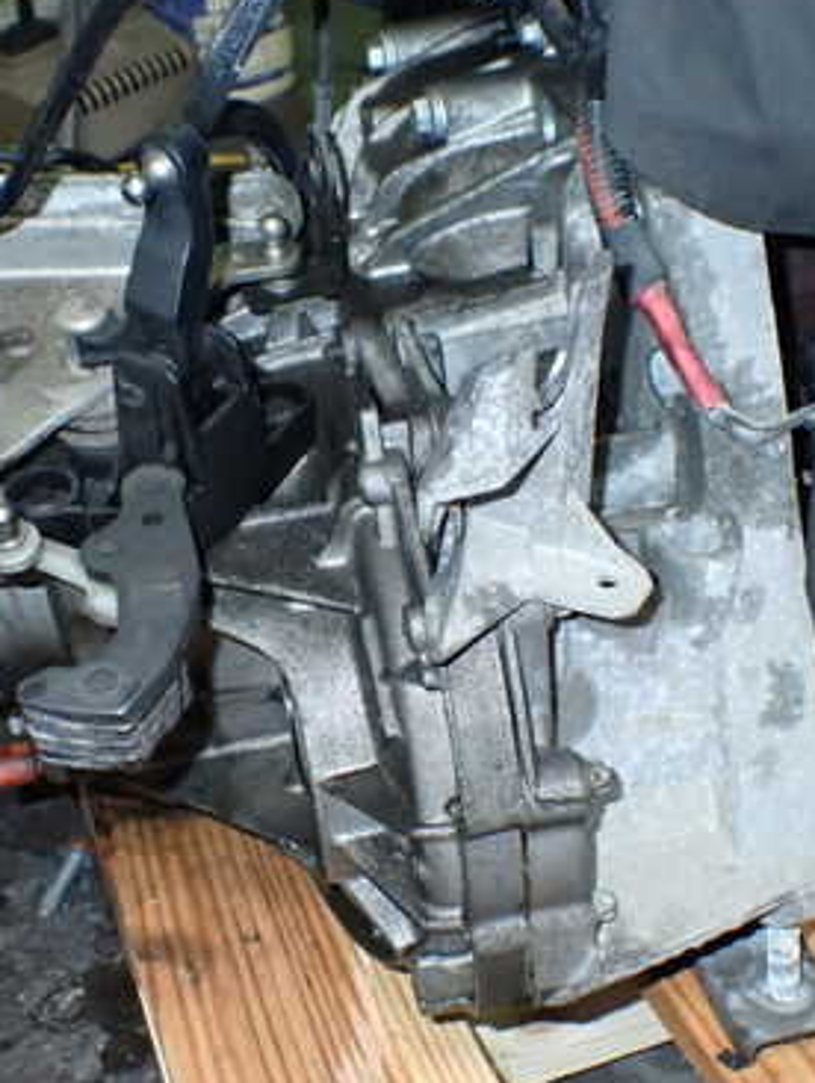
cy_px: 575
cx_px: 295
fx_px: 1536
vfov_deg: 38.9
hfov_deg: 29.6
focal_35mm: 49
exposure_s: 1/30
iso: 800
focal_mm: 5.4
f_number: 6.3
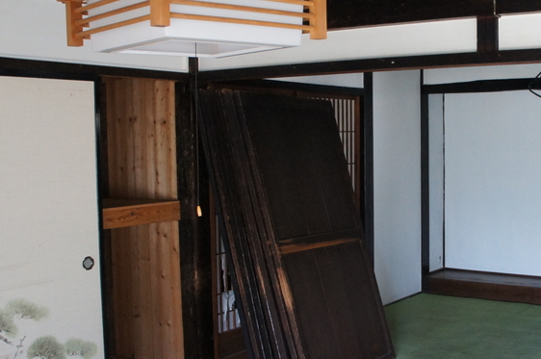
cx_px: 402
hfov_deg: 40.1
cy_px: 211
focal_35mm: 48
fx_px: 720
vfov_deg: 27.9
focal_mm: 18
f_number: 3.5
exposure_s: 1/50
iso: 1600
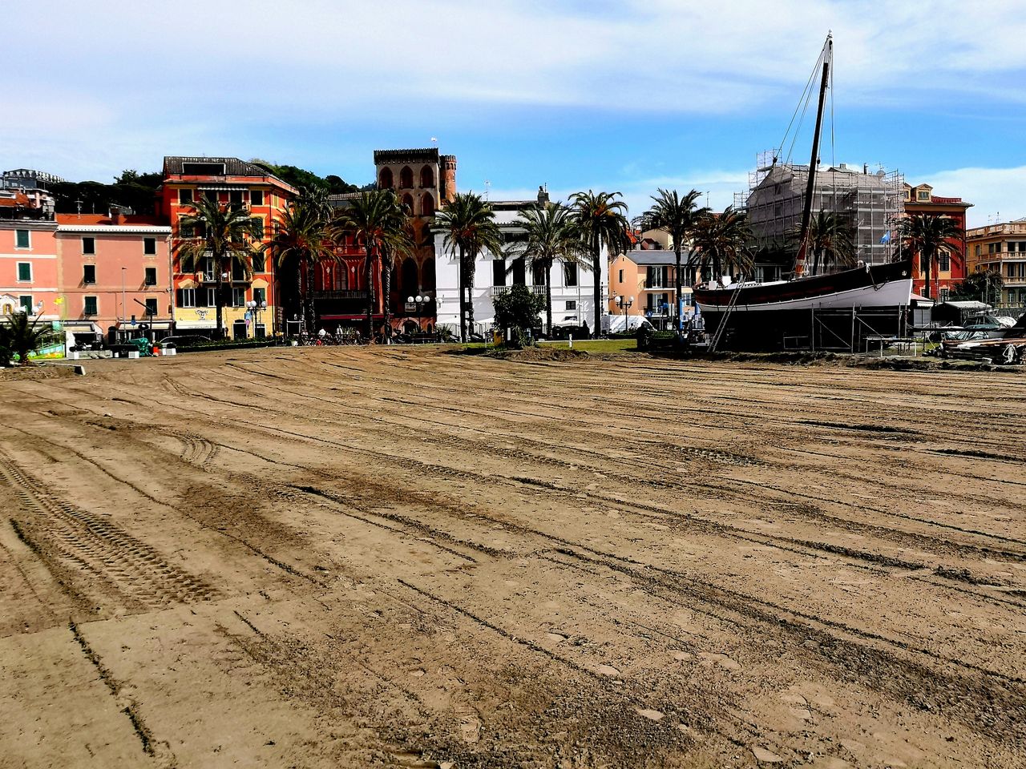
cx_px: 513
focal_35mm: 31
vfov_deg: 45.4
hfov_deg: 58.4
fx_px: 919
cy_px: 384
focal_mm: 3.95
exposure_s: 1/2268
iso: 50
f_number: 1.8
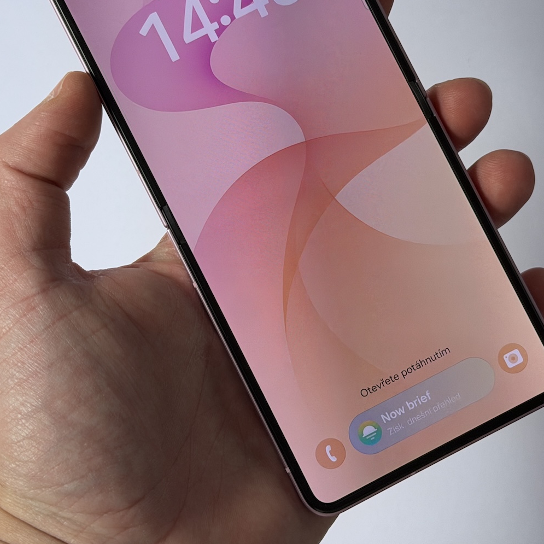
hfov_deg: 21.4
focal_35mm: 81
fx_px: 1440
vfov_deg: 21.3
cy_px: 168
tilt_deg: -78.7
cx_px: 324
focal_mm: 6.76
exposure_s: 1/174
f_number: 1.78
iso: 64
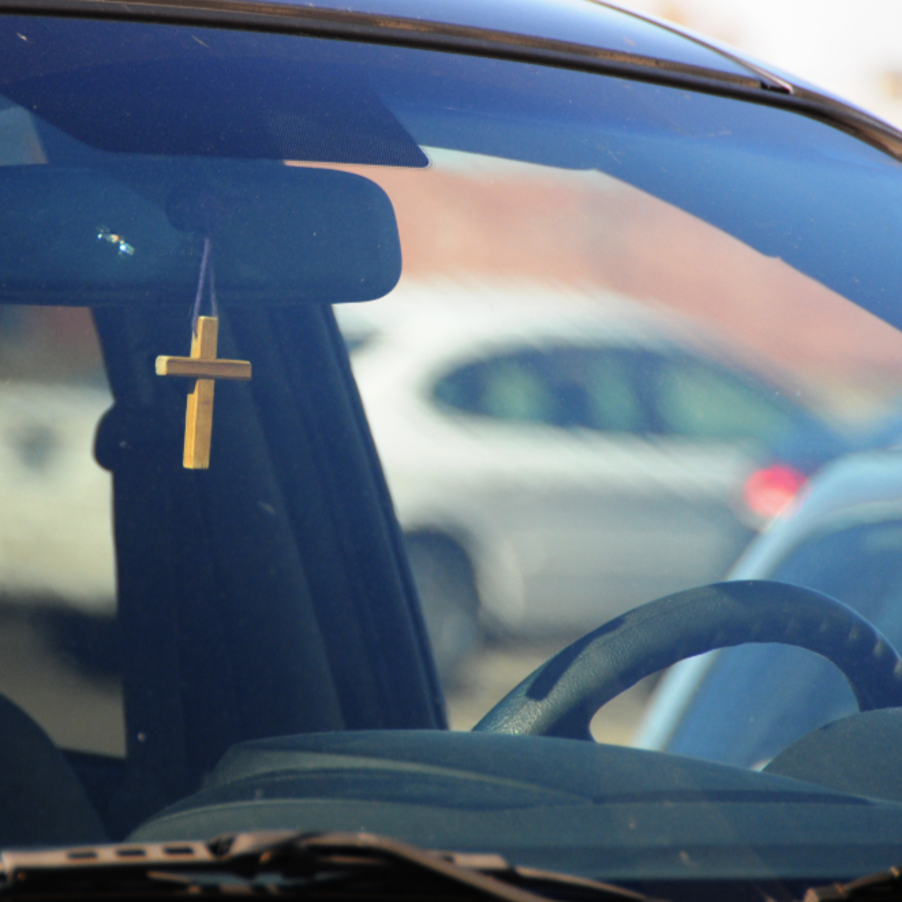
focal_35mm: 385
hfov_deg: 4.6
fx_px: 11350
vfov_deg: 4.6
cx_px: 347
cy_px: 452
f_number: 5.6
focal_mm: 200
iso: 500
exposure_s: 1/640
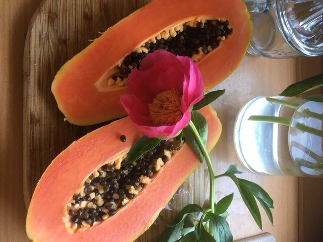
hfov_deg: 61.7
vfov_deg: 48.2
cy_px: 121
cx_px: 162
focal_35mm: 29
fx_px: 271
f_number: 2.2
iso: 100
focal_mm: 4.15
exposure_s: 1/33
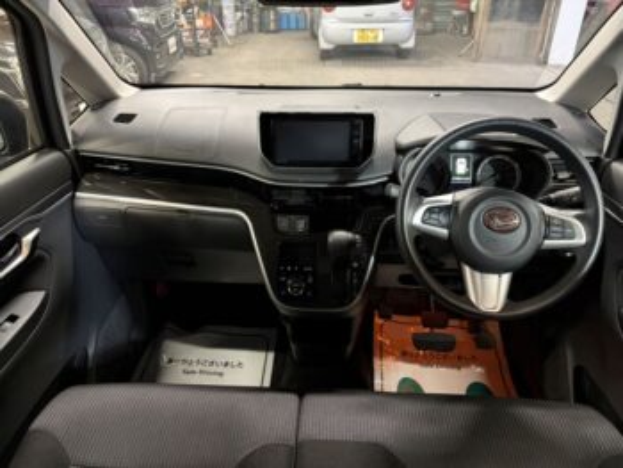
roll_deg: -0.2
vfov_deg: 53.1
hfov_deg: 67.3
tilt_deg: -29.2
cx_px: 312
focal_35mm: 26
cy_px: 234
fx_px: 468
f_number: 1.6
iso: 640
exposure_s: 1/25
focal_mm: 5.96
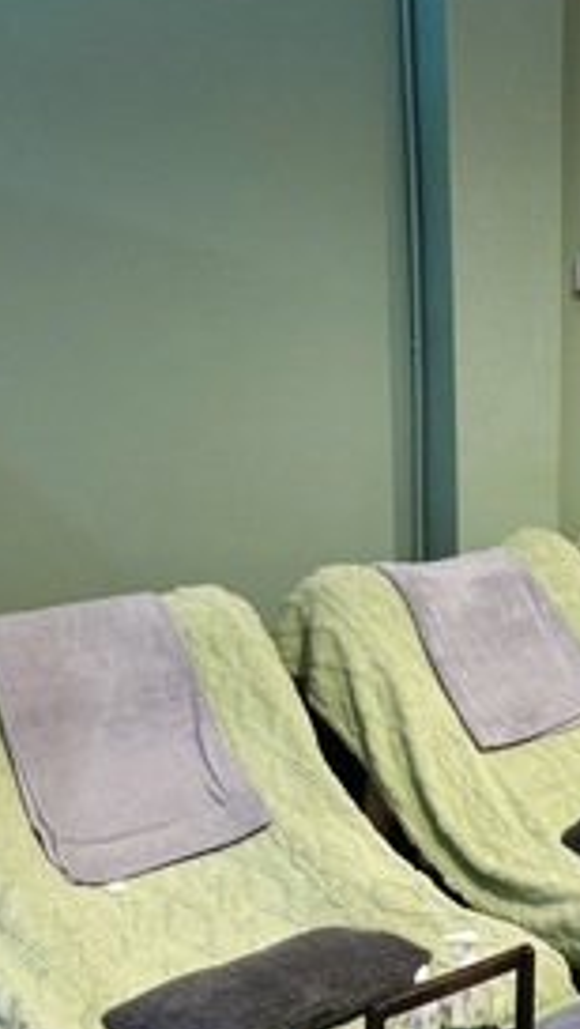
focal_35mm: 44
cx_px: 578
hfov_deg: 25.8
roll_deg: -1.8
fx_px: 1200
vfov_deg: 46.0
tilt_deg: -12.5
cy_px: 629
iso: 250
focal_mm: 6.76
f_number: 1.78
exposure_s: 1/50
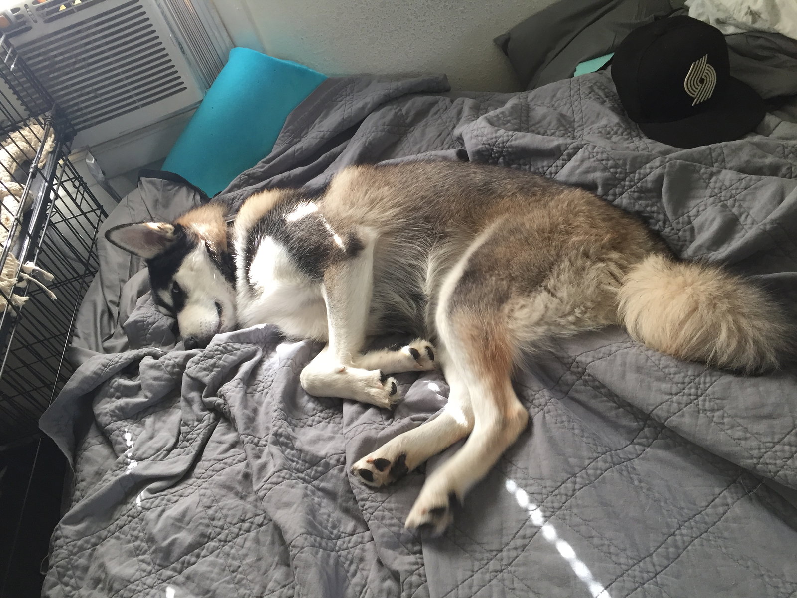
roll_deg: +23.7
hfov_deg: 61.7
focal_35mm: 29
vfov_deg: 48.2
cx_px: 398
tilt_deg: -42.9
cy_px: 299
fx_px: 668
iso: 80
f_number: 2.2
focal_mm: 4.15
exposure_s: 1/30
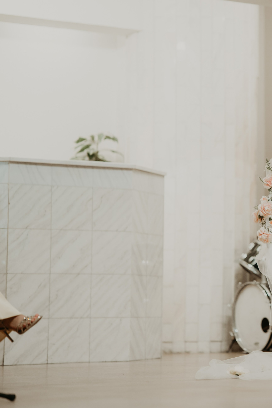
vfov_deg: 15.3
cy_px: 198
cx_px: 309
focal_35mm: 134
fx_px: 1518
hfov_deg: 10.1
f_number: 1.6
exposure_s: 1/250
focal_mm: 85
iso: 500
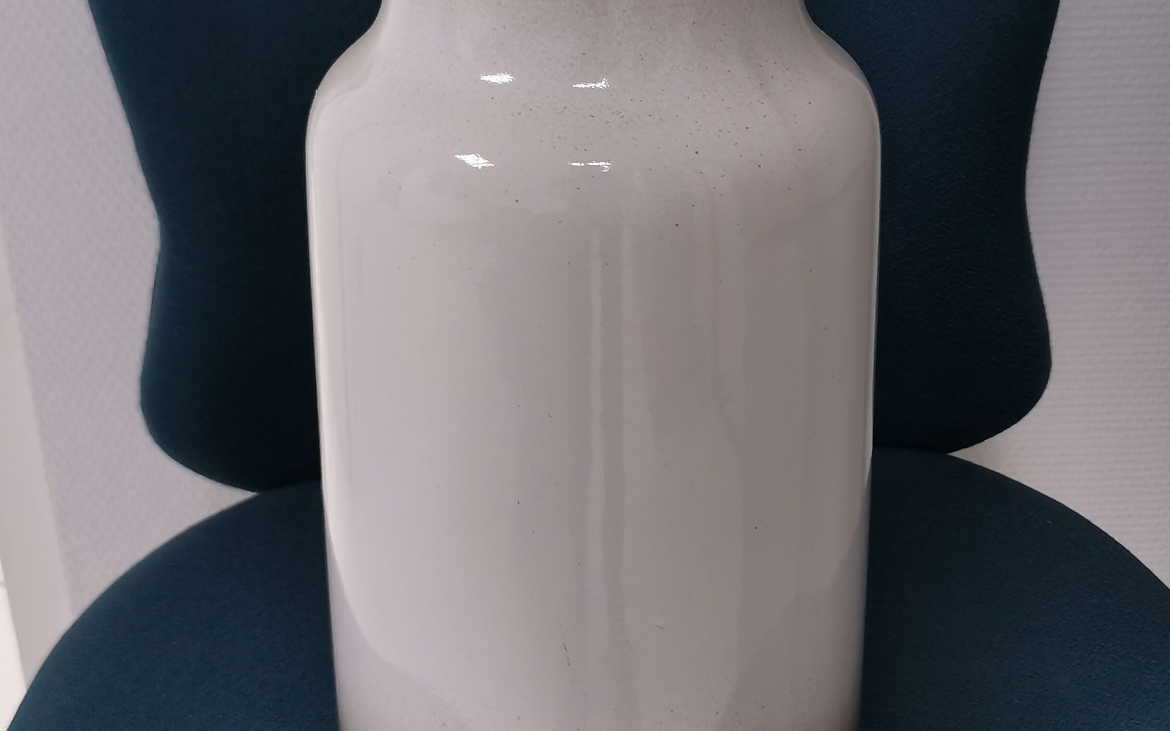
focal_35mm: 57
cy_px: 228
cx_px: 584
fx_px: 1817
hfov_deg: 35.7
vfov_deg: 22.6
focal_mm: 5.58
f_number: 1.8
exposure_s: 1/50
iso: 125
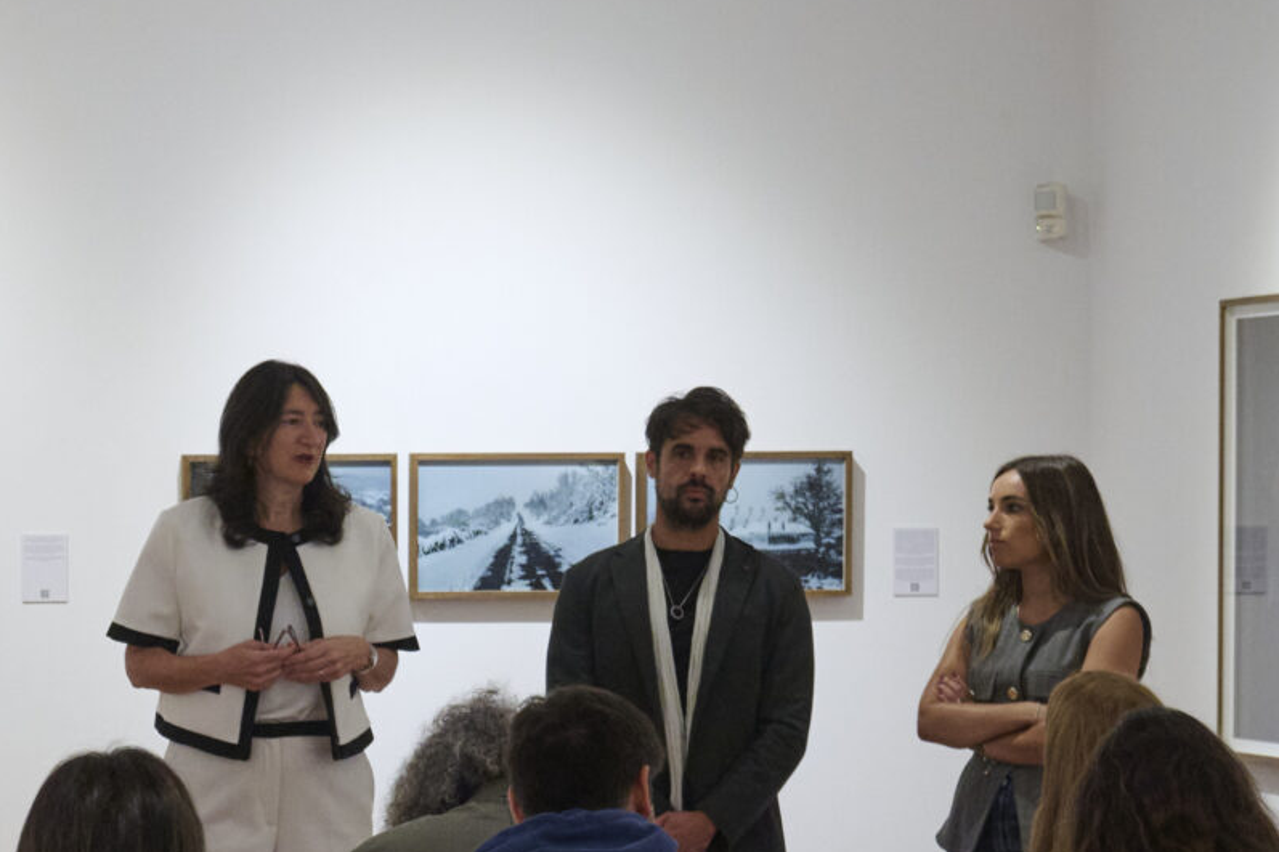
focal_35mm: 151
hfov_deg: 12.9
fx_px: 5363
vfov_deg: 9.1
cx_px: -581
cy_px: 755
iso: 2500
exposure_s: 1/160
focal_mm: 47
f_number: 5
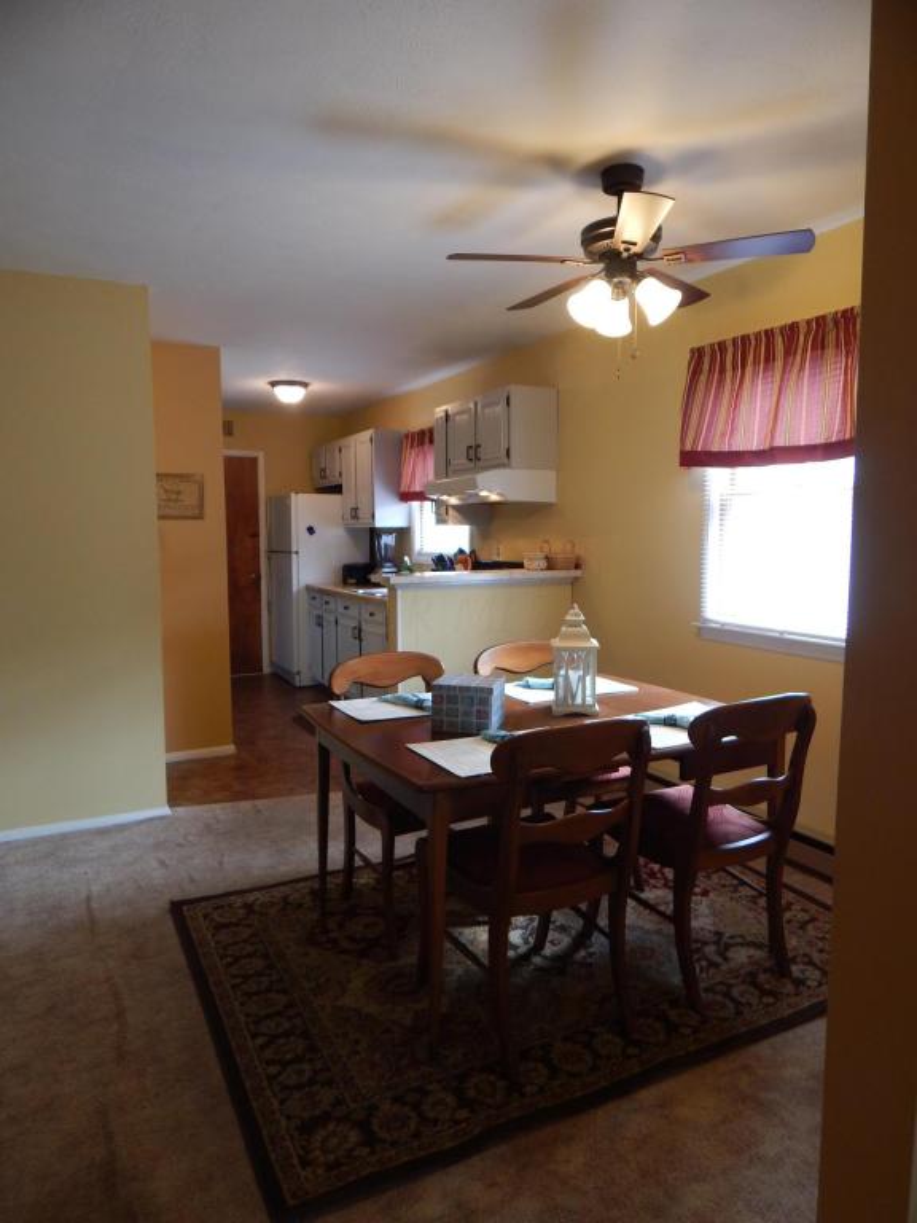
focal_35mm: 22
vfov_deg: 76.4
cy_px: 612
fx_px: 777
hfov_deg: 61.1
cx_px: 458
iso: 160
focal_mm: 4
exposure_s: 1/30
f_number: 3
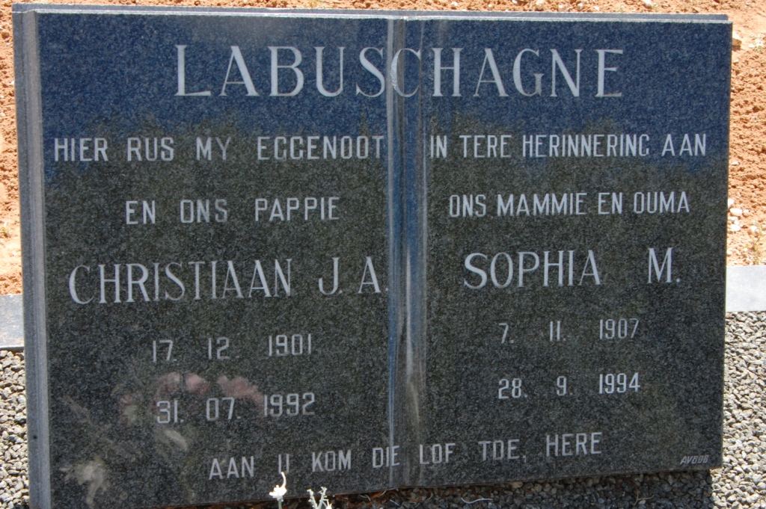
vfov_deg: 19.7
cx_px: 383
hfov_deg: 29.3
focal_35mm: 69
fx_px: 1467
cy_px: 254
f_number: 18
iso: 400
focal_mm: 46
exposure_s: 1/40
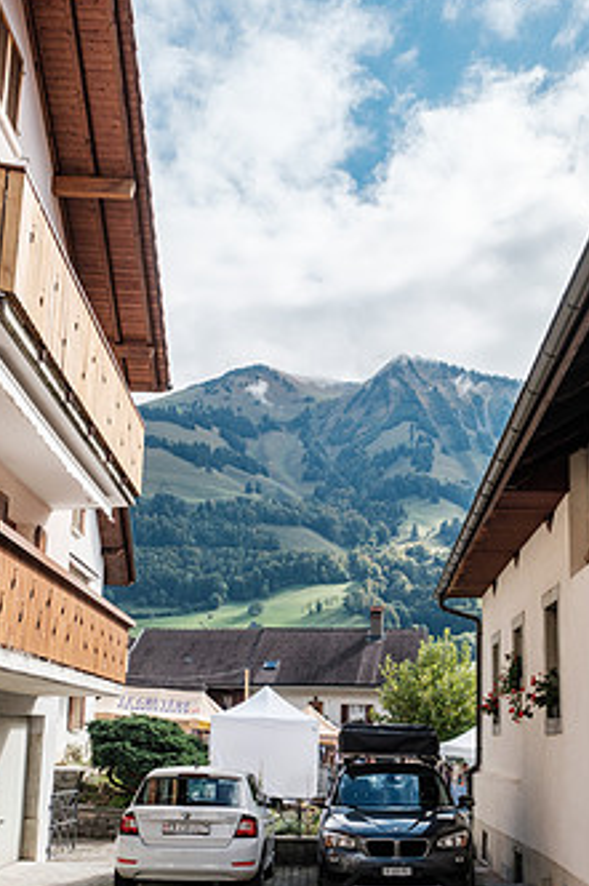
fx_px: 1032
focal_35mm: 42
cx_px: 317
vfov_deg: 46.2
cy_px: 523
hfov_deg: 31.8
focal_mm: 20.6
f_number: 5.6
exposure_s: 1/640
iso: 320
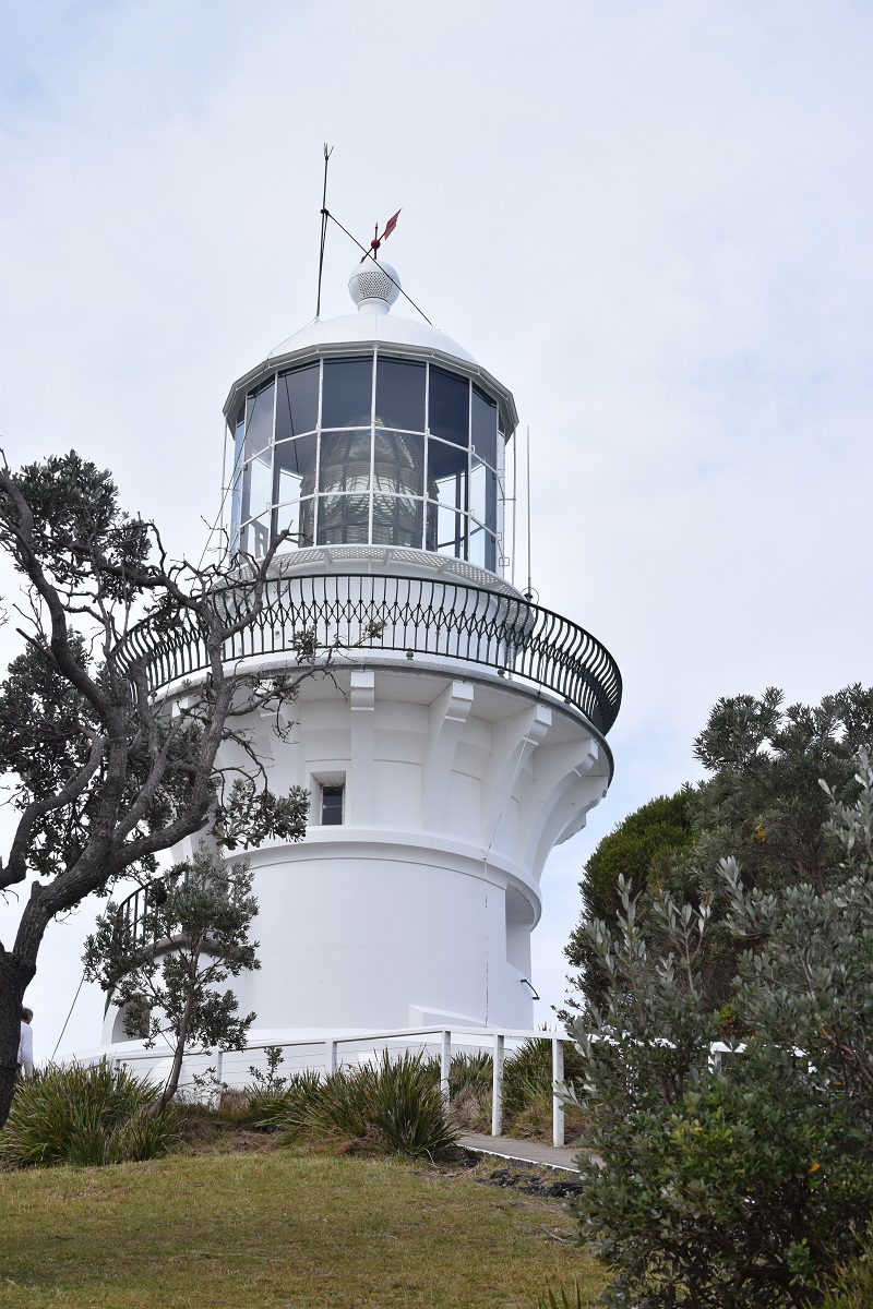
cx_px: 436
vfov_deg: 24.6
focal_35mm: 82
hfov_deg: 16.6
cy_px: 654
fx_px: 3001
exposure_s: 1/400
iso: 200
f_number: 10
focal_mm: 55
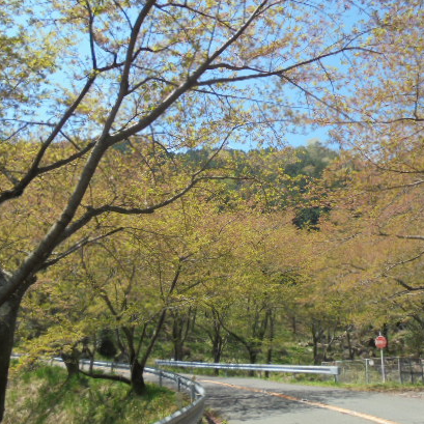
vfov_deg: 46.0
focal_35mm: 36
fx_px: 499
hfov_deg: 46.0
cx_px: 229
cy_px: 218
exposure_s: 1/500
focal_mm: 4.6
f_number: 3.5
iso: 100
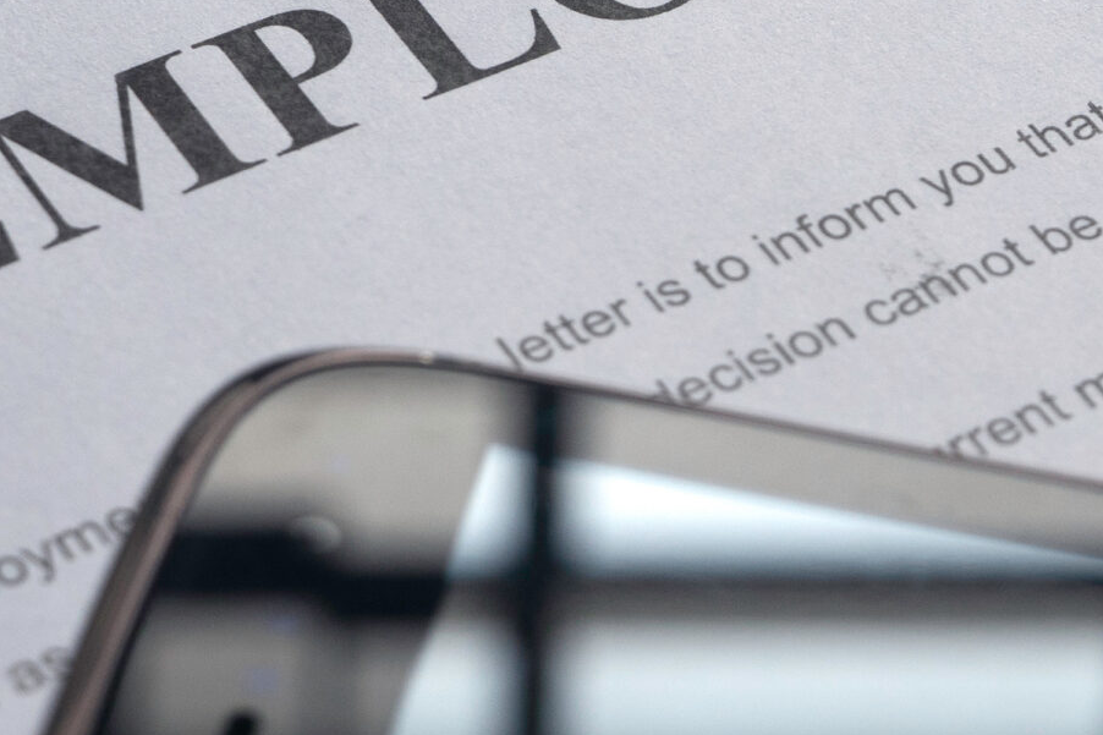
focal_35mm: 213
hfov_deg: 9.6
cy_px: -124
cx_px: 821
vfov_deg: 6.4
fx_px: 6524
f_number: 4.5
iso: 200
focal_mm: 34
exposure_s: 1/125
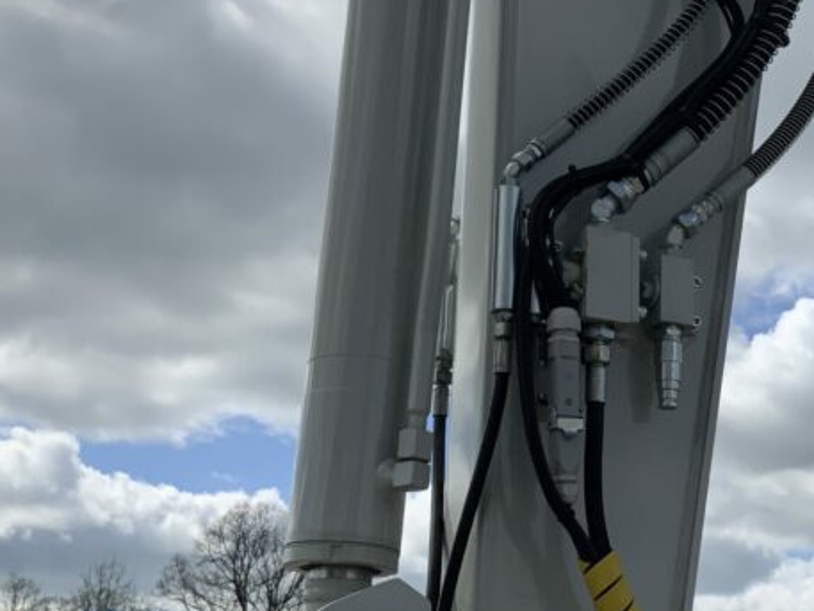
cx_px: 734
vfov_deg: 22.6
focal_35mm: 65
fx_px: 1529
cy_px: 322
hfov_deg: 28.6
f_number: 1.8
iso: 20
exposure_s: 1/3788
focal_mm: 3
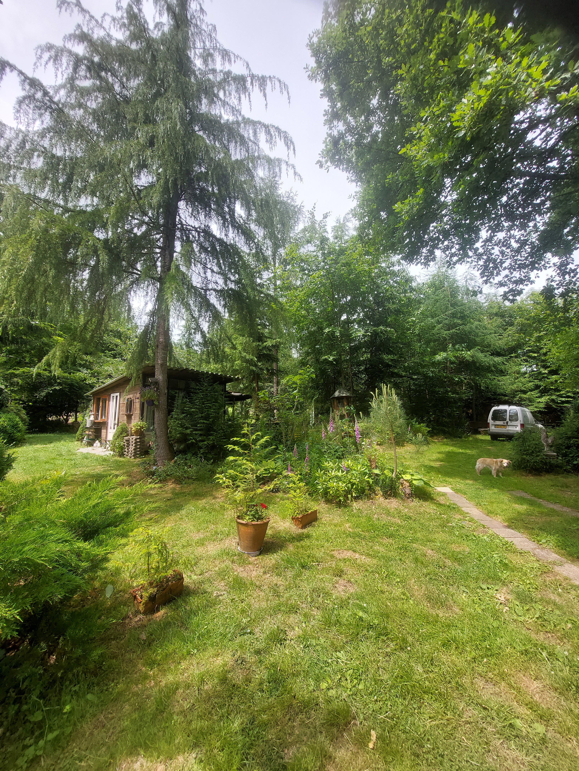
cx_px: 290
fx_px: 290
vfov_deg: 106.2
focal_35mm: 13
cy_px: 386
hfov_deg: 89.9
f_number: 2.2
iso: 50
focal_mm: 1.74
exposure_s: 1/552
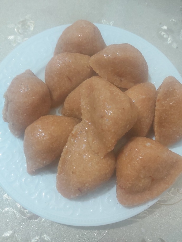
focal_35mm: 26
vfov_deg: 67.3
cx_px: 91
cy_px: 121
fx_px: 182
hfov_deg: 53.1
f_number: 1.7
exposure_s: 1/25
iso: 400
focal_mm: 3.92
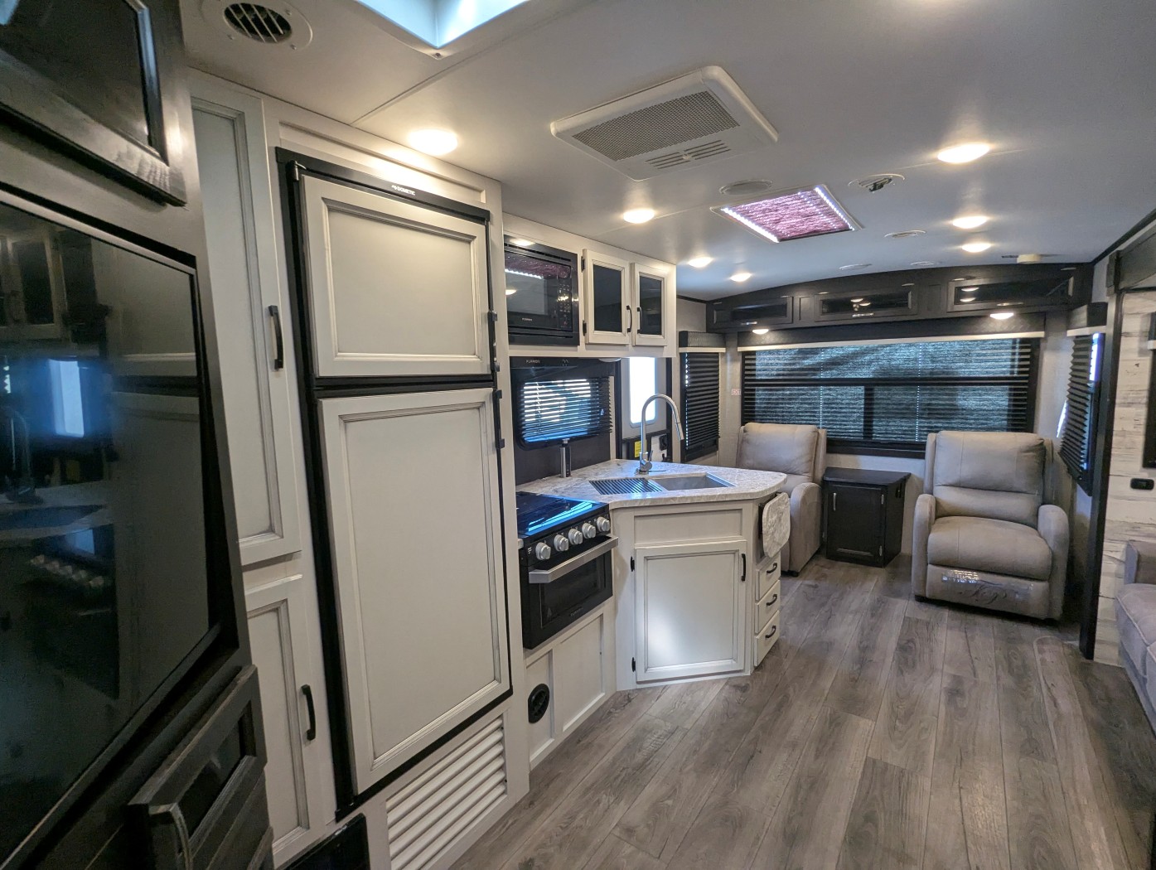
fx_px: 535
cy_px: 435
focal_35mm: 16
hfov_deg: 94.4
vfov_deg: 78.2
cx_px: 578
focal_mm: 2.35
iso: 221
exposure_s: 1/68.8
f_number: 2.2
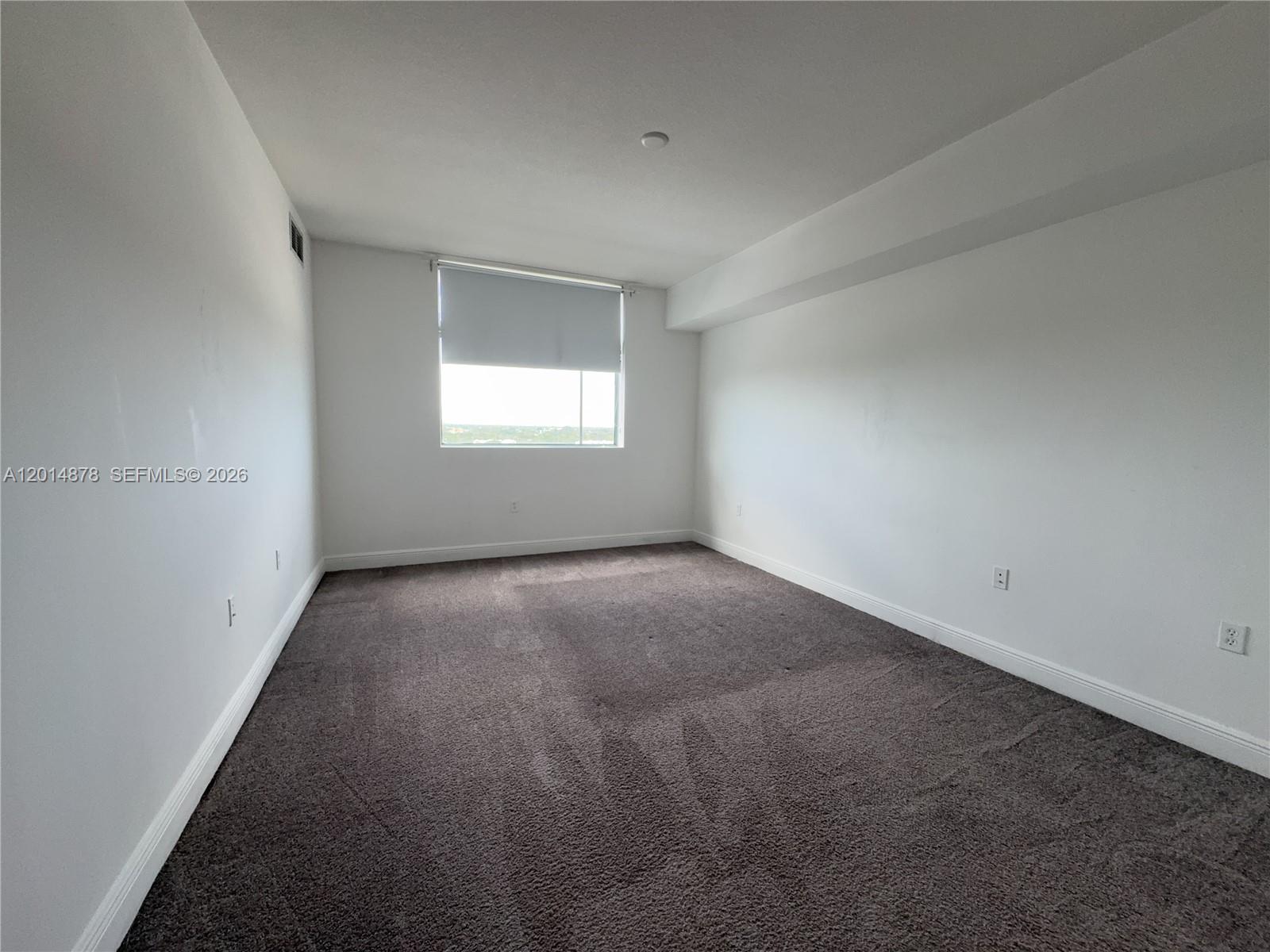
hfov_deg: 102.1
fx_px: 514
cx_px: 635
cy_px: 476
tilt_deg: -5.8
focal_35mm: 14
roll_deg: -1.3
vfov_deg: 85.7
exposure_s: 1/94
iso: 64
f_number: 2.2
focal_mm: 2.22
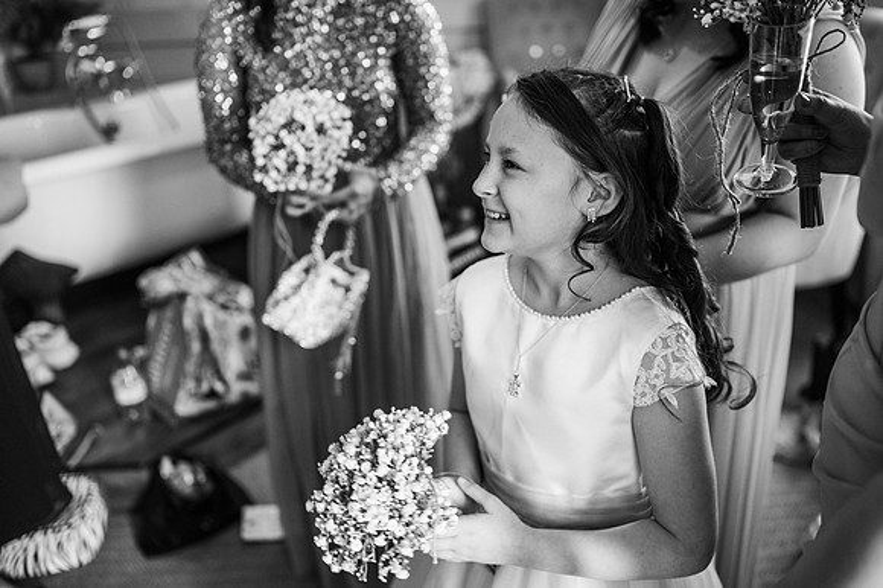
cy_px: 294
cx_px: 442
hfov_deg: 54.5
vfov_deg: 37.8
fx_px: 858
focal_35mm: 35
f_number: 2
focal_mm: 35
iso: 450
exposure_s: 1/200
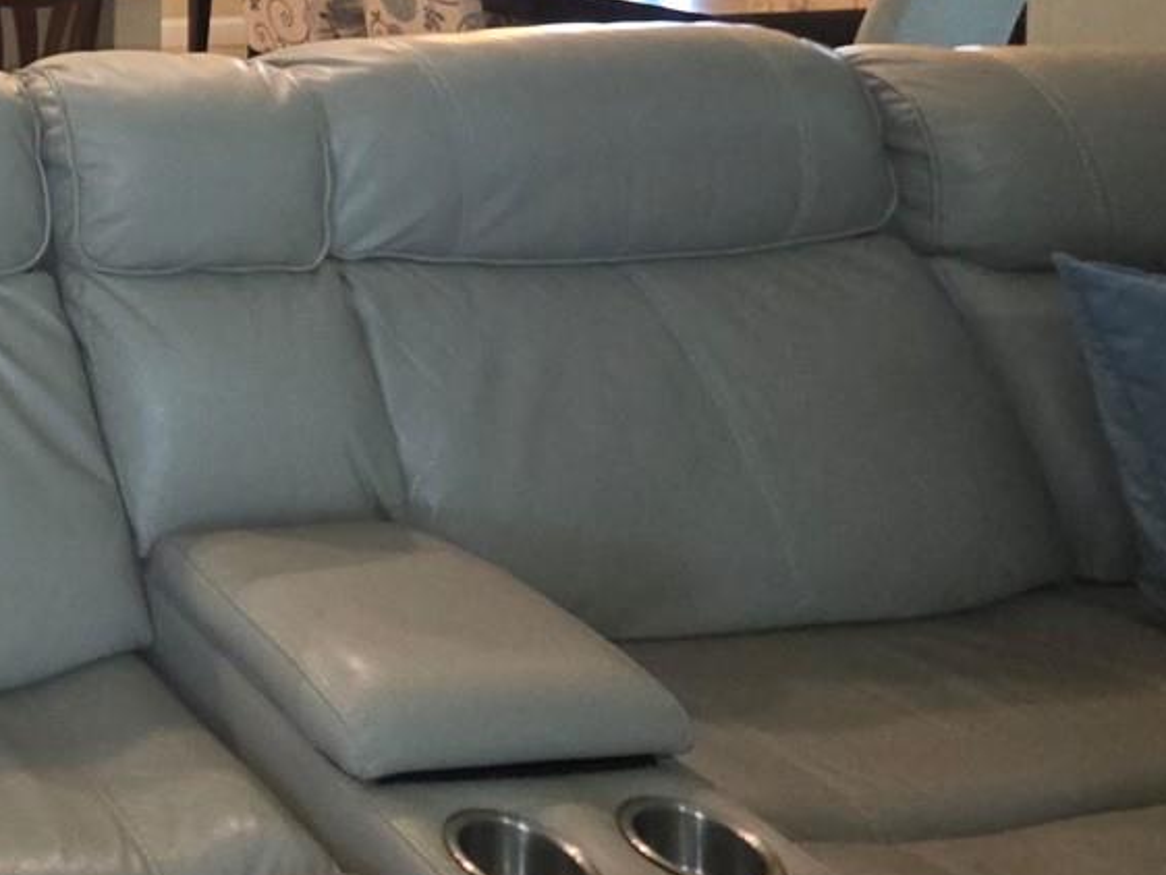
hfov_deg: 33.3
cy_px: -205
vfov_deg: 31.6
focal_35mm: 37
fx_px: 1247
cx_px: -417
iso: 250
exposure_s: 1/60
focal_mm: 2.2
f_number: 1.9
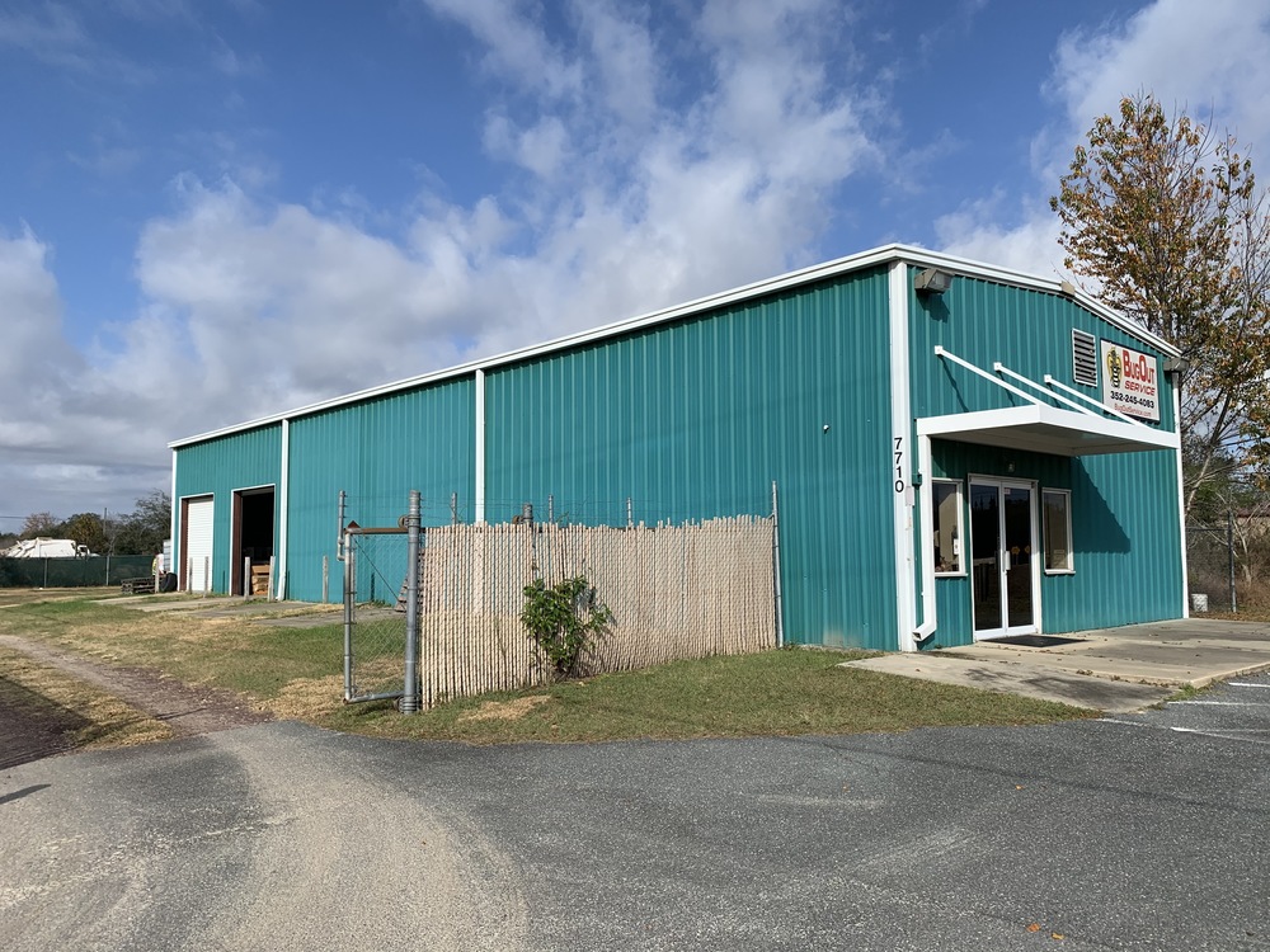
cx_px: 635
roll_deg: +0.2
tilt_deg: +3.1
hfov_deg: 67.3
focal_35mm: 26
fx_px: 954
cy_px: 476
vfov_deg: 53.1
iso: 25
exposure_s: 1/3289
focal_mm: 4.25
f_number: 1.8
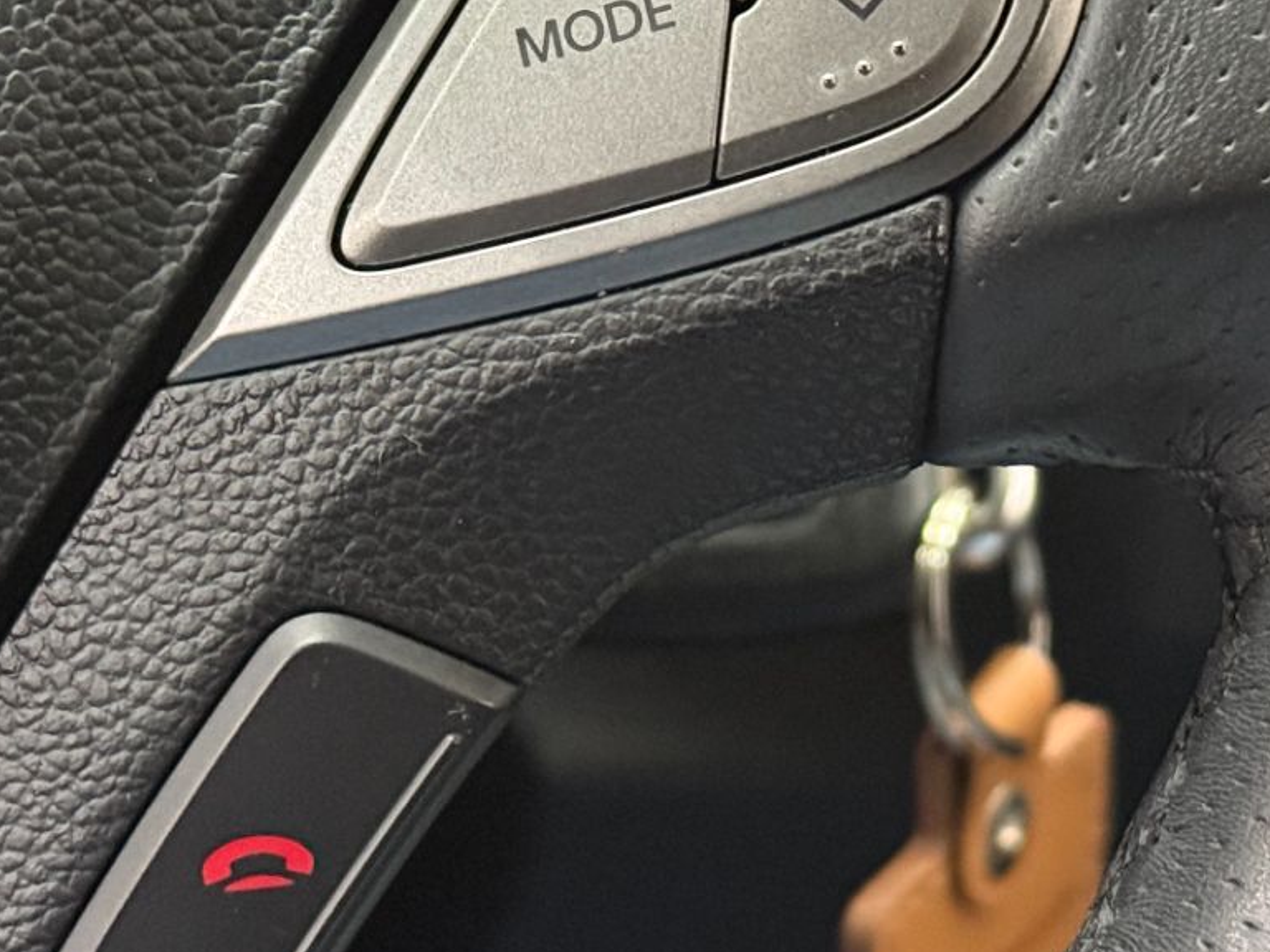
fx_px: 4403
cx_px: 706
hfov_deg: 16.4
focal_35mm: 120
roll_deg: +1.9
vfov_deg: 12.3
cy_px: 208
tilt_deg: -20.0
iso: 640
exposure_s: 1/30
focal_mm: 6.76
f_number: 1.78
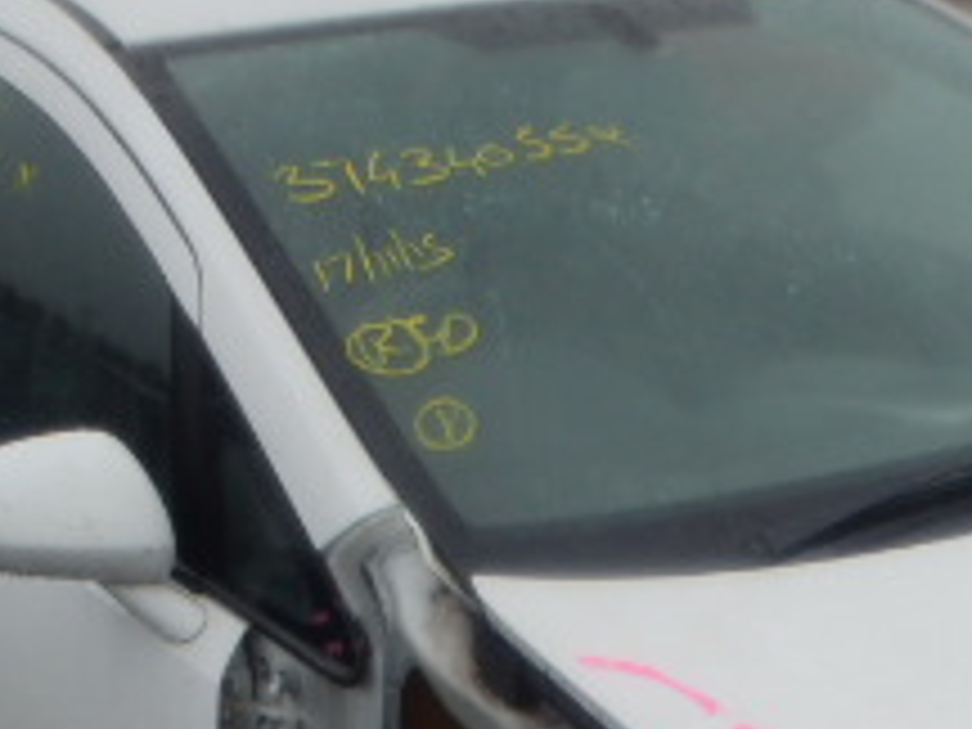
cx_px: 788
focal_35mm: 83
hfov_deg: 23.2
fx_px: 2331
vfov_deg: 16.8
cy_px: 945
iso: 125
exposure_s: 1/80
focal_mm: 5
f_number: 3.9
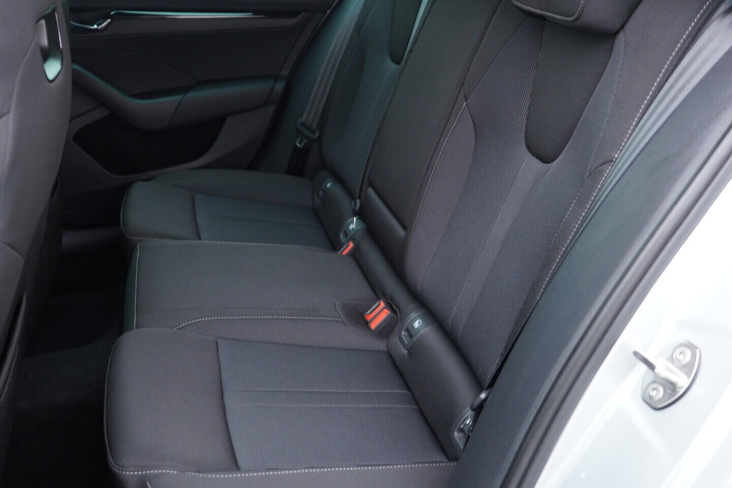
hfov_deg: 53.1
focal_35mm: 36
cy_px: 244
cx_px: 366
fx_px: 732
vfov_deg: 36.9
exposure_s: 1/40
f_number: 2.8
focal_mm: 24
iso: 320
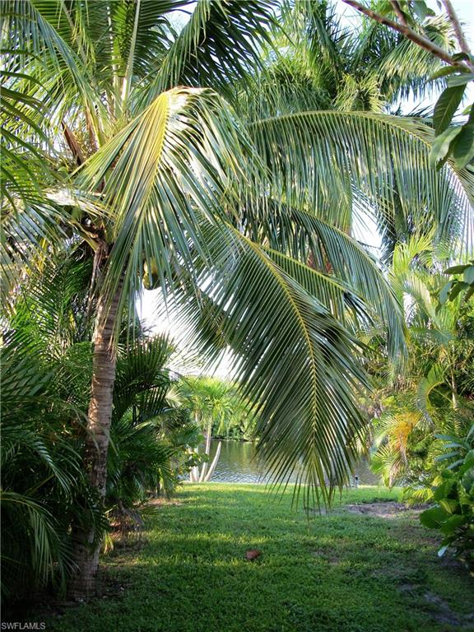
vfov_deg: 56.8
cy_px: 316
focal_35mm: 32
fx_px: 584
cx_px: 237
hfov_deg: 44.2
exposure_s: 1/100
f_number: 2.9
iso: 80
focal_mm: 5.7
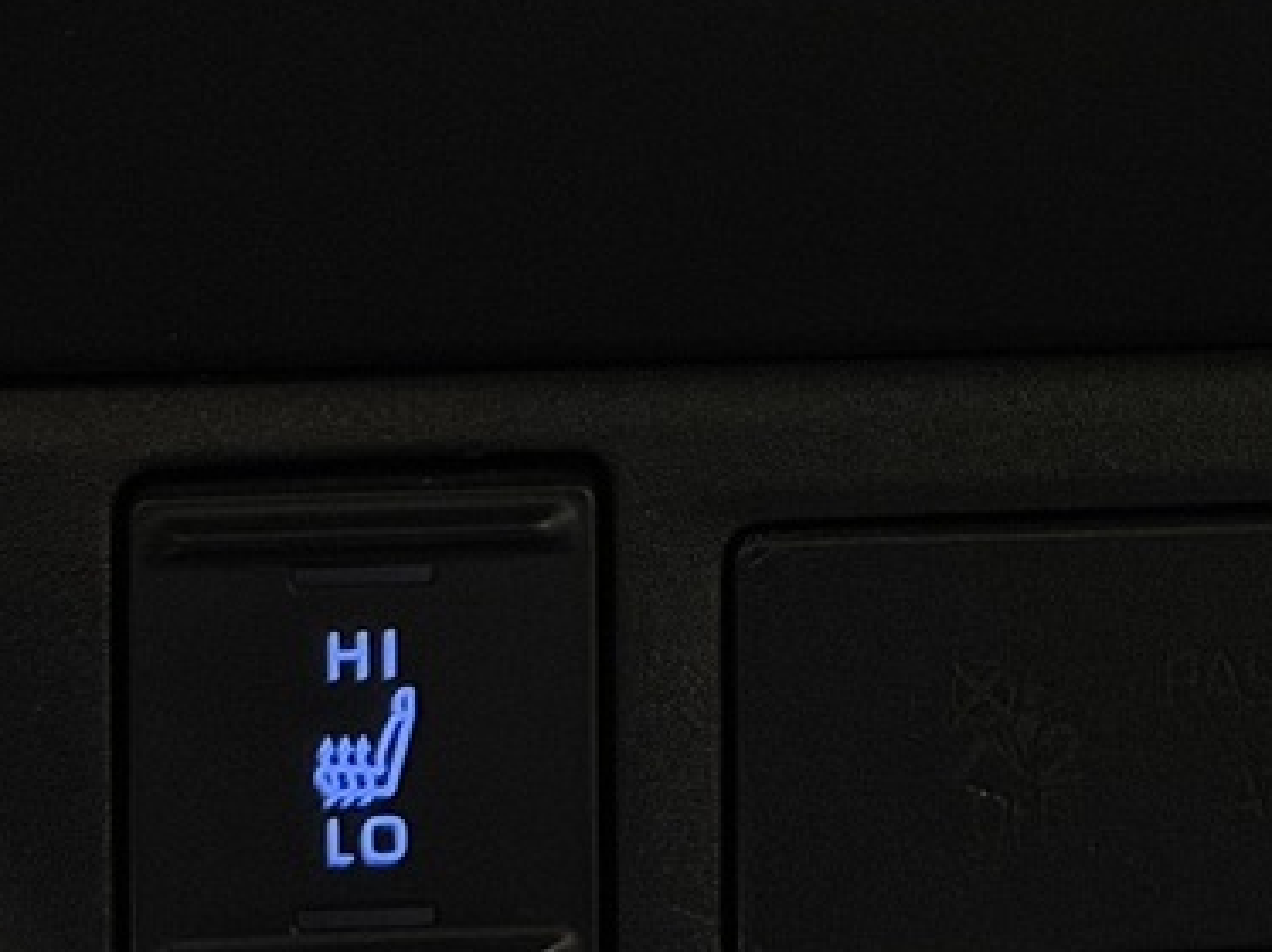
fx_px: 6794
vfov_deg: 7.8
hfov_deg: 10.5
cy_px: -605
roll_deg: -0.5
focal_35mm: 185
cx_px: 1588
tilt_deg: -10.0
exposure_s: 1/25
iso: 500
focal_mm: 6.76
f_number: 1.78
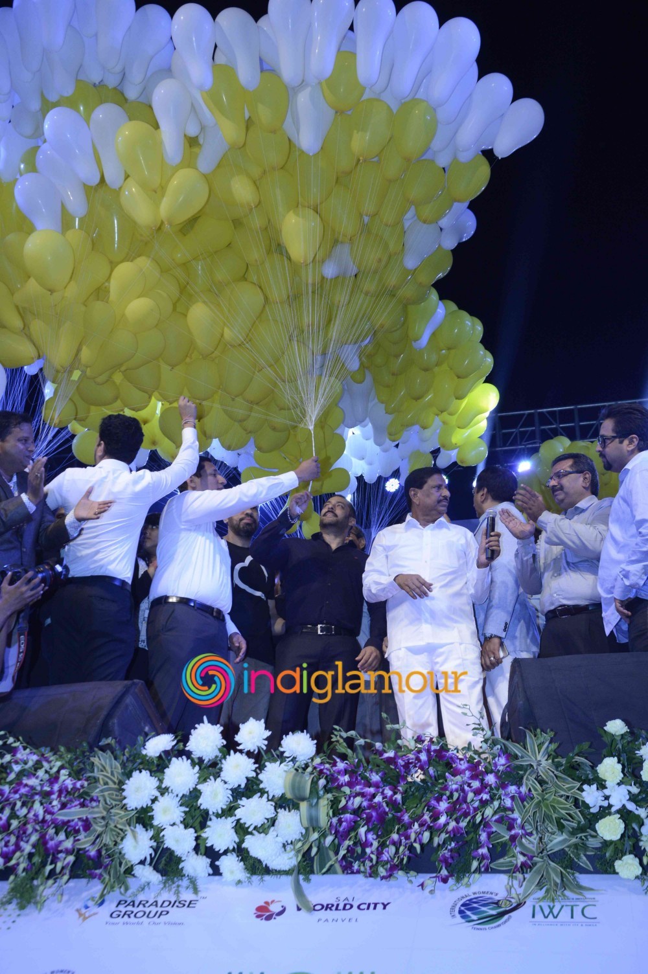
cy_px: 487
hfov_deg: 34.1
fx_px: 1055
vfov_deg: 49.6
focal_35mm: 39
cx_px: 324
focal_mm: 26
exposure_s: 1/200
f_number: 8
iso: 800
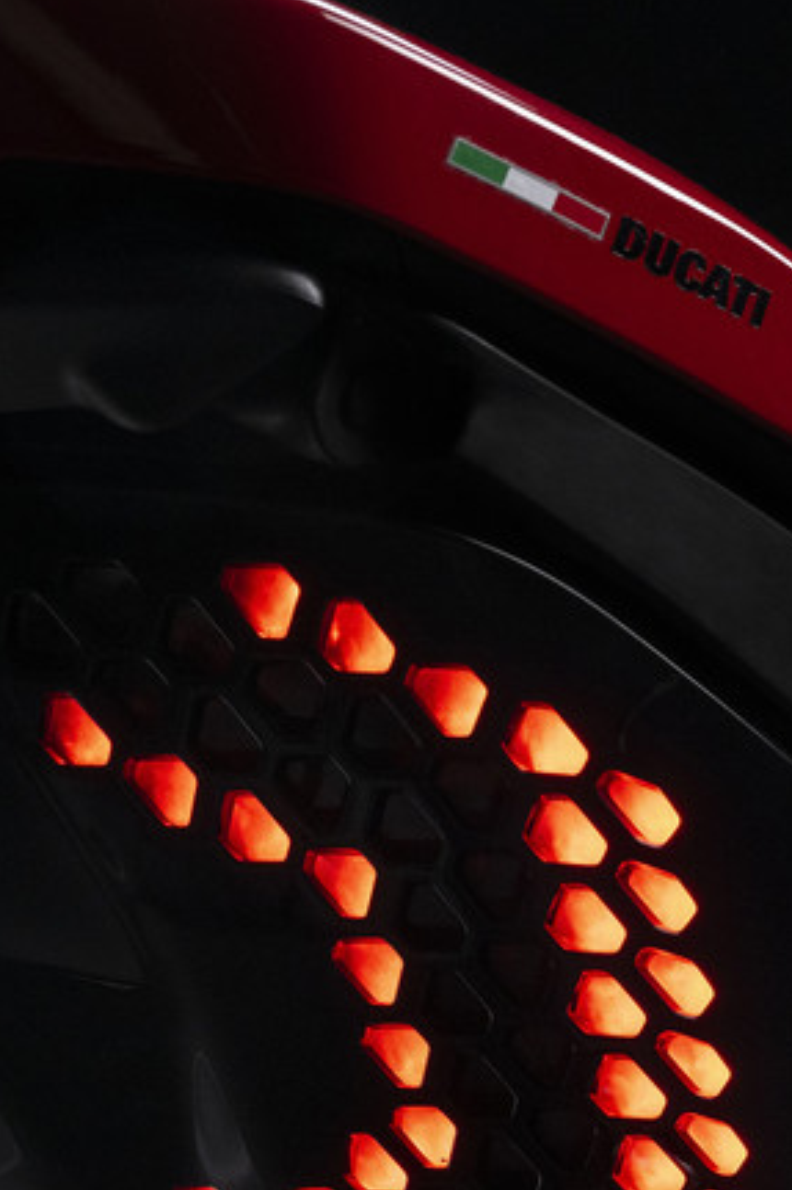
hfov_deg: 10.4
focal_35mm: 131
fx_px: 4326
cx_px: 190
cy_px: 906
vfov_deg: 15.6
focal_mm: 47
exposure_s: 1/80
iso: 800
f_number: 11
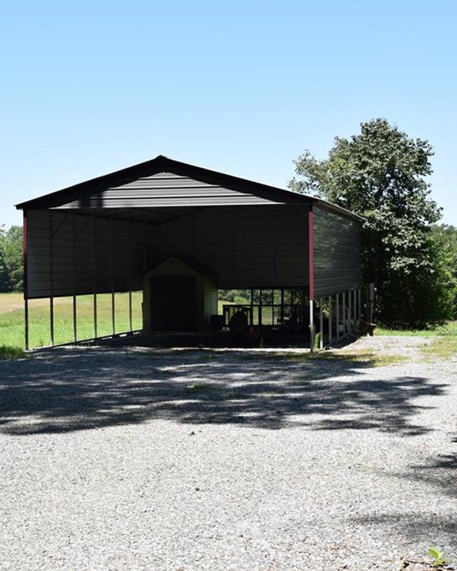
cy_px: 285
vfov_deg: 33.6
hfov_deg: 27.1
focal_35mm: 56
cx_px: 258
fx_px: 947
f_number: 8
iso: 100
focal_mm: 26
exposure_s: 1/200
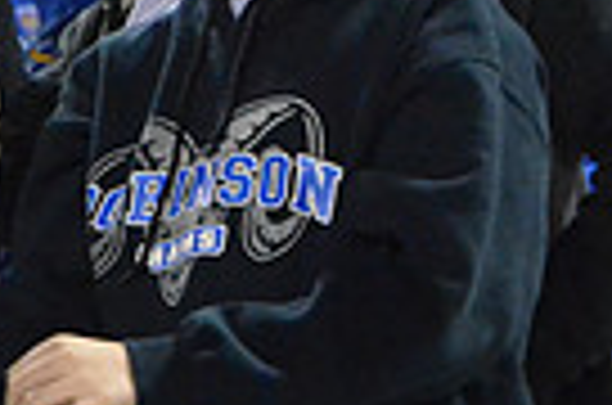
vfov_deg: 5.4
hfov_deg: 7.8
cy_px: 252
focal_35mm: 255
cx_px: -531
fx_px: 4325
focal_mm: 40
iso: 6400
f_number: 4.5
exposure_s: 1/80
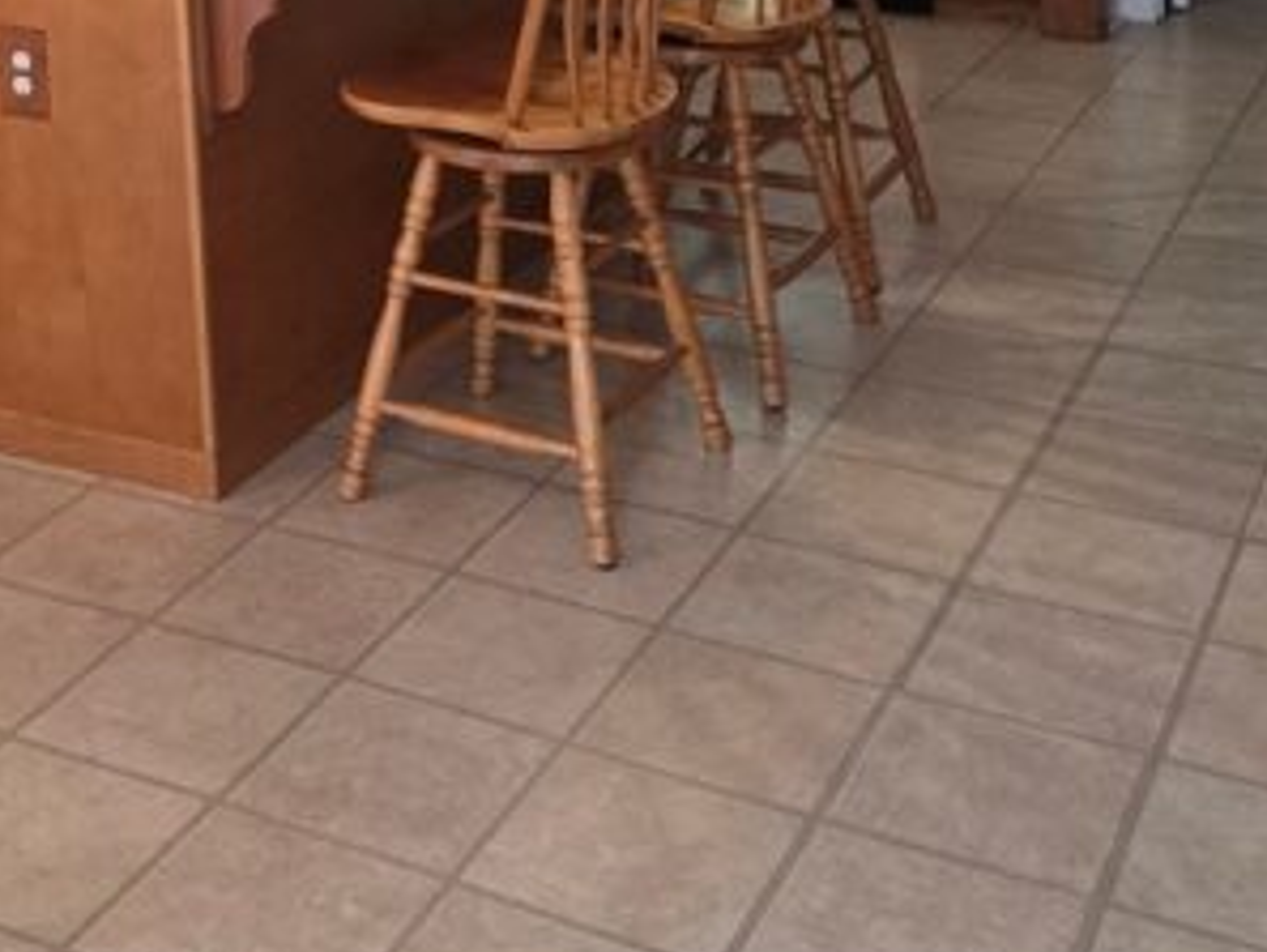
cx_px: 188
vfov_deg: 21.7
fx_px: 2270
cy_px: -231
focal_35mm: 62
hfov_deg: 30.2
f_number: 1.7
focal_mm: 6.3
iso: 200
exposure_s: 1/120
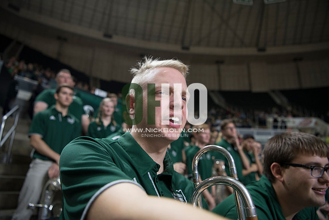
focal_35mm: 24
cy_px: 110
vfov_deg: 53.2
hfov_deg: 73.7
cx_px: 164
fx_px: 219
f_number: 2.8
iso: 2000
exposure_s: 1/320
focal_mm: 24
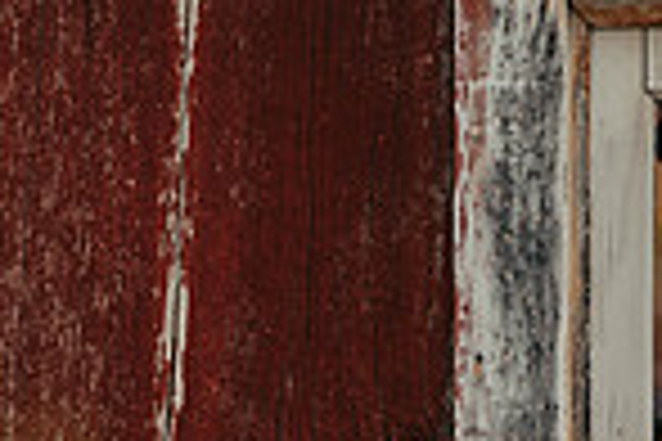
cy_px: 610
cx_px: -360
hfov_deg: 3.4
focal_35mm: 612
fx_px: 11253
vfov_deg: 2.2
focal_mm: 155
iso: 200
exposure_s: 1/400
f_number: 2.8
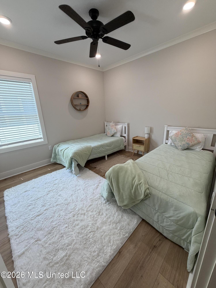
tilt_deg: -15.8
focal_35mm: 14
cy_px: 144
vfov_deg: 102.1
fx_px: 116
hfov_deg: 85.7
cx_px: 108
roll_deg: +2.1
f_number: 2.2
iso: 125
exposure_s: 1/120
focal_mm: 2.22
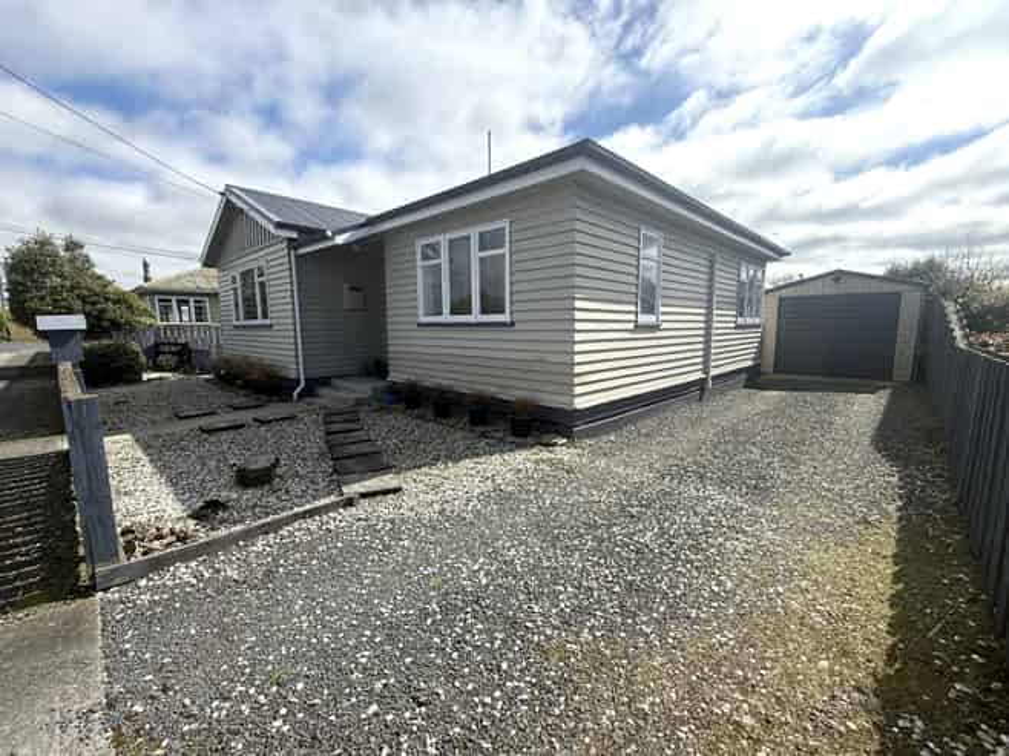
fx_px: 408
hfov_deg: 102.1
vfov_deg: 85.6
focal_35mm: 14
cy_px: 378
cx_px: 504
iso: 50
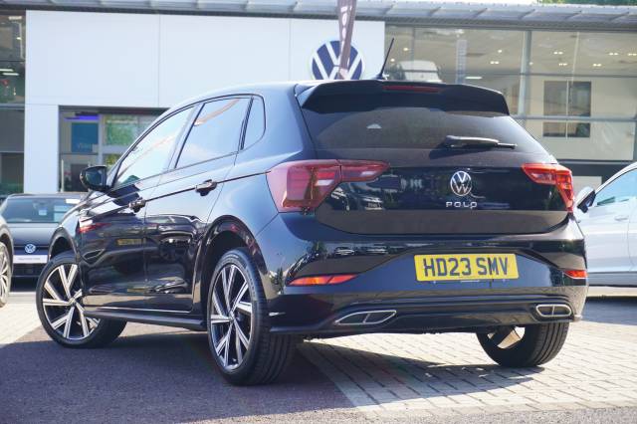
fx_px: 1326
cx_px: 318
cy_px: 212
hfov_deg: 27.0
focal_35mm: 75
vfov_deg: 18.2
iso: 200
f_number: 5.6
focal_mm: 50
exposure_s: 1/90
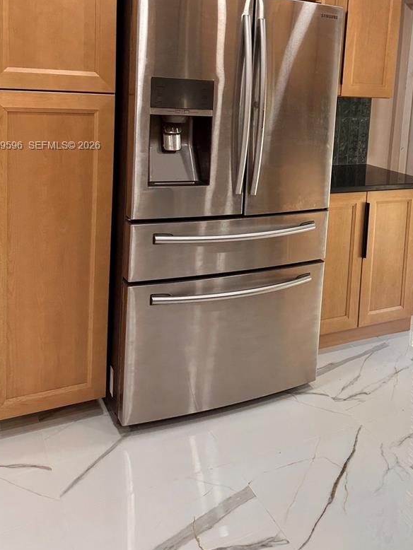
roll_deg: -4.2
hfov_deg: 38.1
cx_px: 288
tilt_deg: -6.8
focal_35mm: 37
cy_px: 146
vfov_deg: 48.4
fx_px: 588
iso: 125
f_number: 1.78
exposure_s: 1/120
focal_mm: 6.86
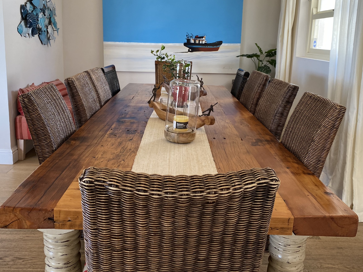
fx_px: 346
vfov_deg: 42.6
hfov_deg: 55.3
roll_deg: -2.0
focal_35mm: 33
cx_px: 174
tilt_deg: -11.2
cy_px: 101
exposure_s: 1/100
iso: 100
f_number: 1.8
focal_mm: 4.25
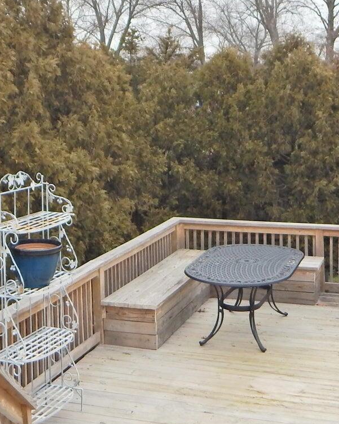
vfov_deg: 30.8
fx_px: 765
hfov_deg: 25.0
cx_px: 173
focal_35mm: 61
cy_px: 150
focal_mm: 4
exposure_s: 1/200
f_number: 3
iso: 125
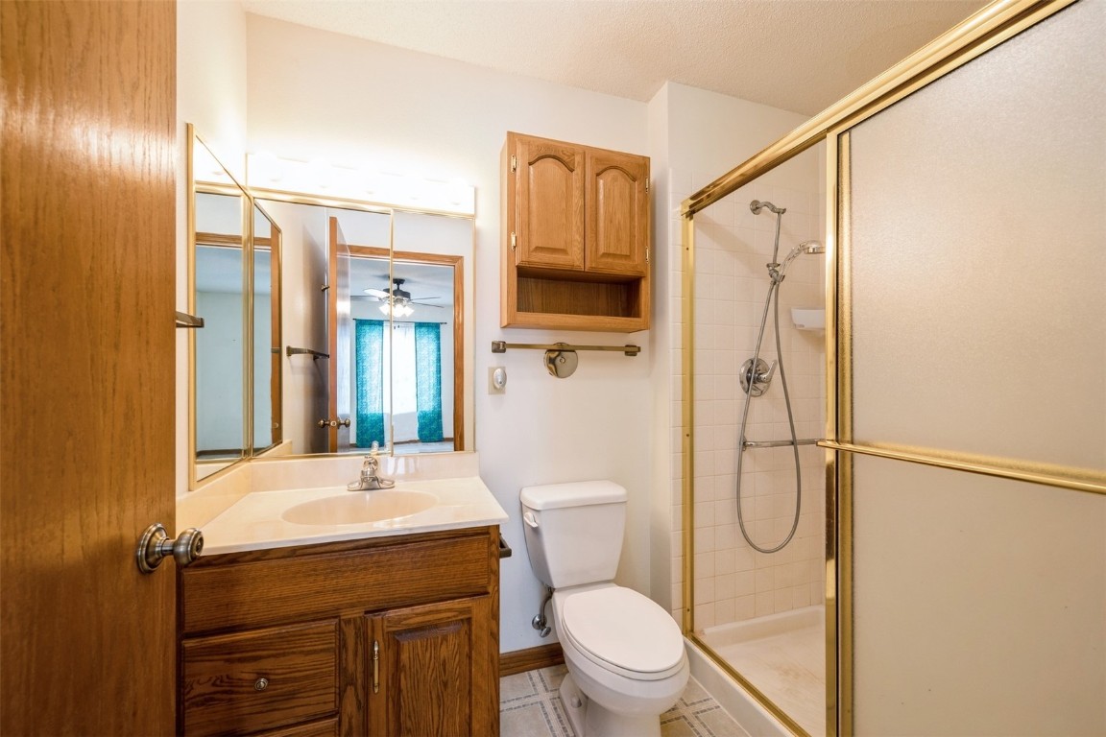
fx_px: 430
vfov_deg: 81.2
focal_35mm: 14
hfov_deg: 104.3
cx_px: 553
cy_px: 368
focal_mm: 14
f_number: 8
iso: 200
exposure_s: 1/5
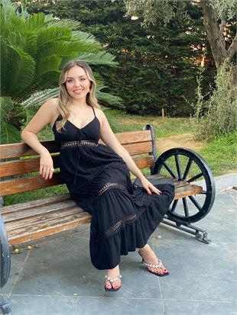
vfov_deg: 36.8
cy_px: 158
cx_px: 118
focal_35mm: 52
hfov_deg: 28.0
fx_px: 474
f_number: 2
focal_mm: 6
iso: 125
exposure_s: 1/122
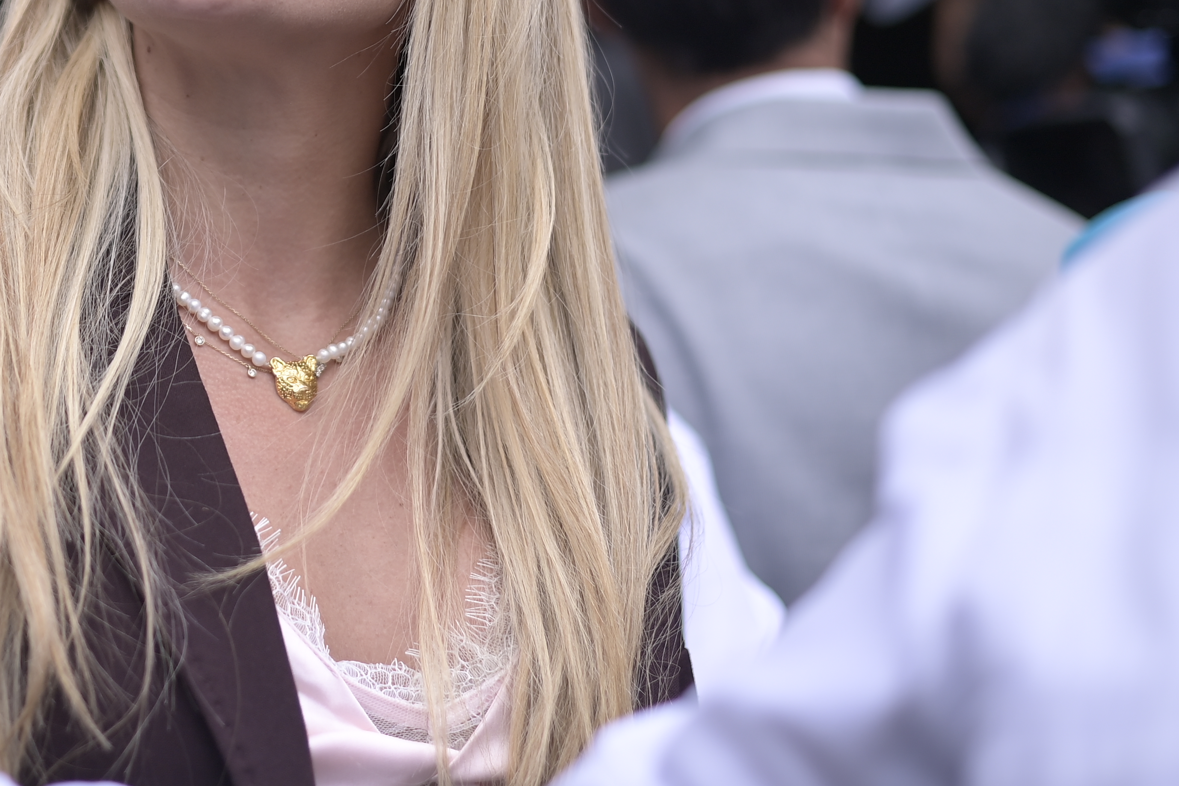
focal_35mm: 101
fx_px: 3308
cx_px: 115
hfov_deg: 19.8
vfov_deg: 13.4
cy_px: 95
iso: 160
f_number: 1.8
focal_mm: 50
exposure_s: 1/3200
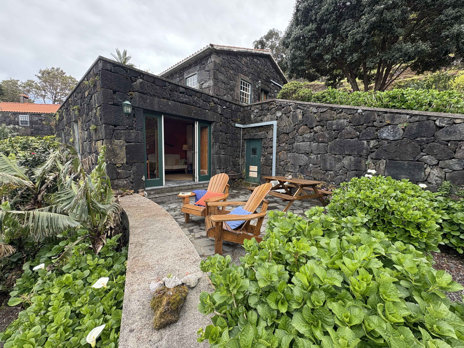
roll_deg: -0.4
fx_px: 188
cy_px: 174
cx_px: 232
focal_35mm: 14
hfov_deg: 102.1
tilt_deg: -5.4
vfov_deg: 85.7
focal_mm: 2.22
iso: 40
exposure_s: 1/278
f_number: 2.2
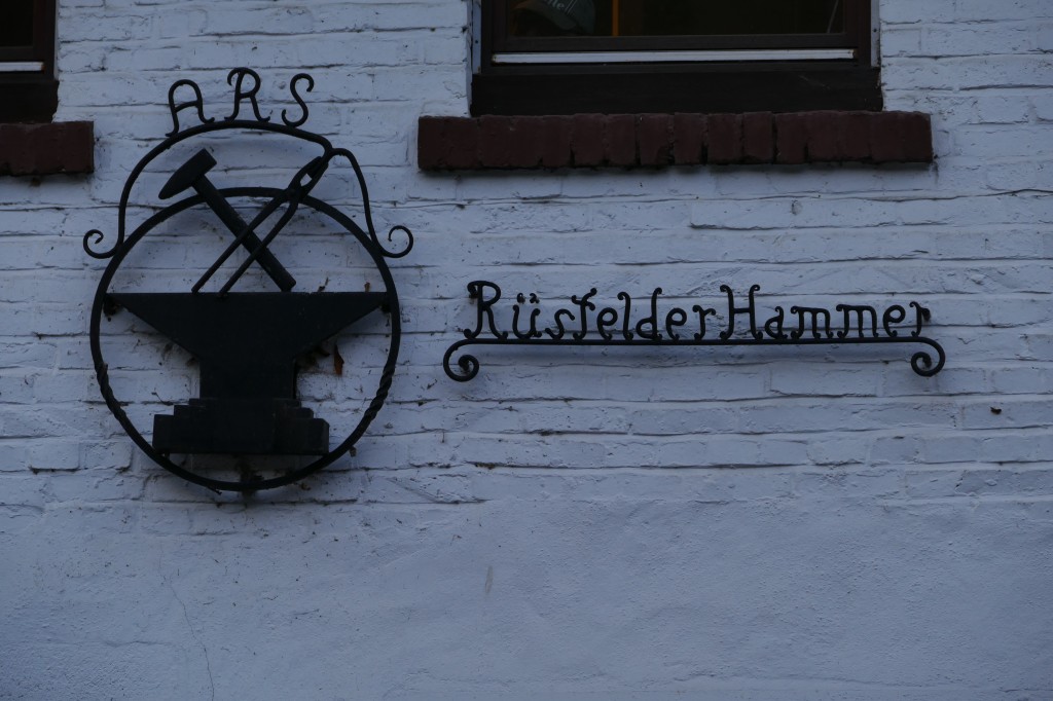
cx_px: 526
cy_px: 350
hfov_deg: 10.8
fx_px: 5585
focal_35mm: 191
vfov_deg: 7.2
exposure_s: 1/250
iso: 200
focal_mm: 69.6
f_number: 4
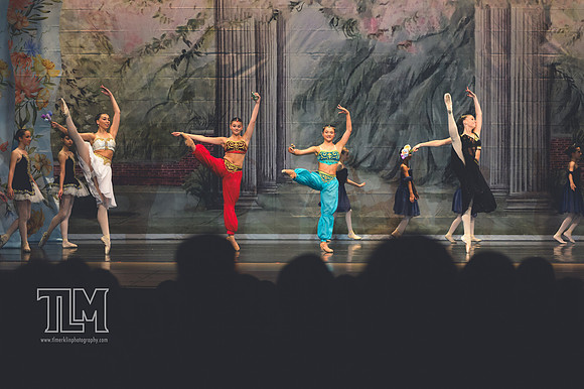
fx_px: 2189
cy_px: 194
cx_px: 292
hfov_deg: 15.2
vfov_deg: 10.1
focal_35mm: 135
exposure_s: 1/500
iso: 1250
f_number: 2.8
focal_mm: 90
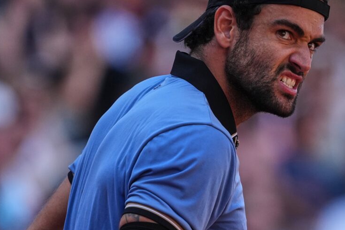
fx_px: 10014
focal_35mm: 1045
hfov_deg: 2.0
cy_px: 191
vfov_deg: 1.3
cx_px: 229
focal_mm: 300
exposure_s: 1/2000
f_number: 2.8
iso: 500
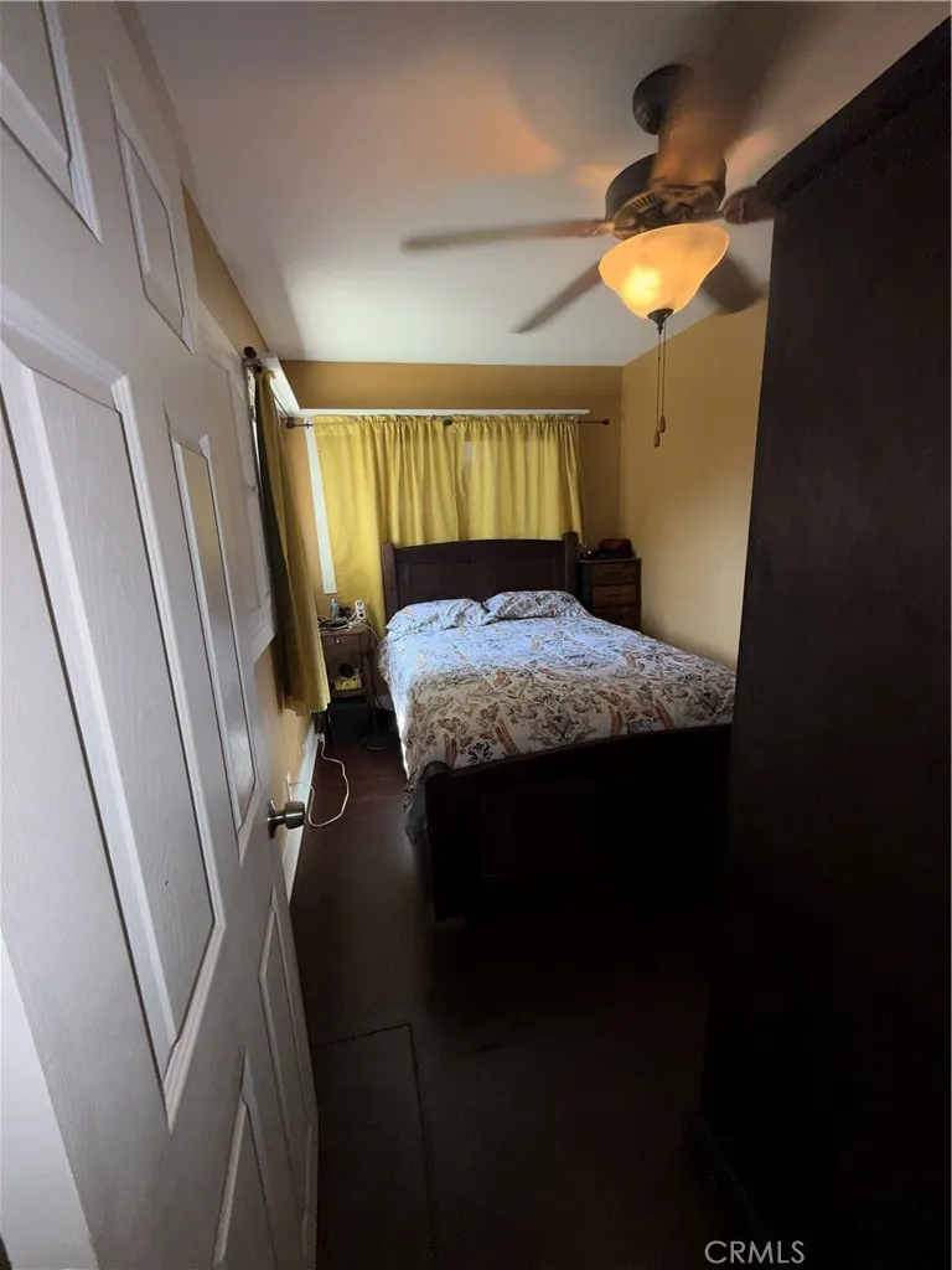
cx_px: 476
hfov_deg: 85.7
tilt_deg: -12.9
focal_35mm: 14
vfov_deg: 102.1
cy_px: 635
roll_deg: +3.3
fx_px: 513
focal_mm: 2.22
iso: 32
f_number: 2.2
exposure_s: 1/60
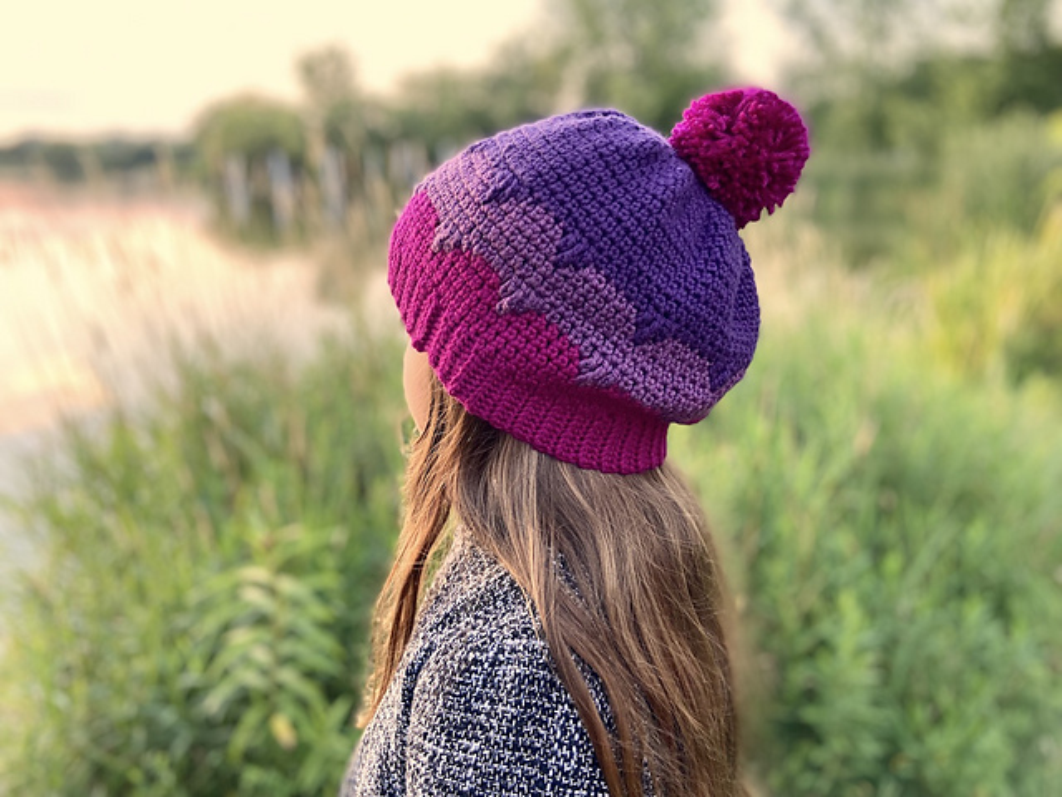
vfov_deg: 53.1
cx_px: 531
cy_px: 398
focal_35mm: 26
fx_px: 798
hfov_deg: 67.3
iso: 200
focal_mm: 4.25
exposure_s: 1/60
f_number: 1.8
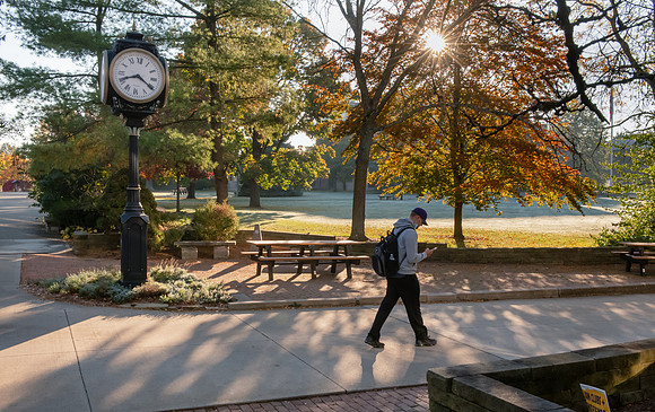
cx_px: 333
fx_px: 660
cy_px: 226
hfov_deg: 52.8
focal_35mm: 37
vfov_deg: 34.6
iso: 1250
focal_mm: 35
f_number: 20
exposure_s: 1/160
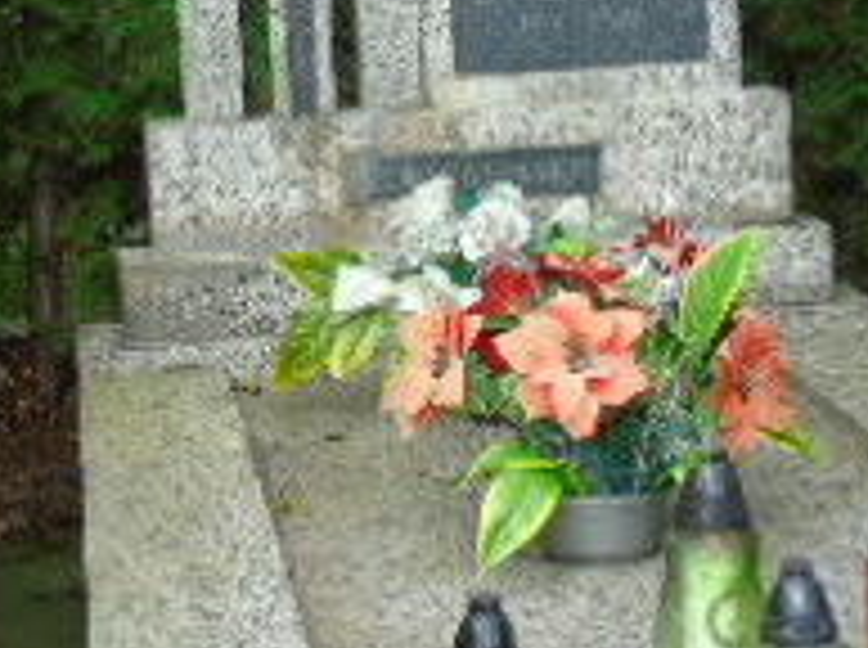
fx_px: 2828
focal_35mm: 113
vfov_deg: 13.1
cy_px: 324
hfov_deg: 17.4
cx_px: 454
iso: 80
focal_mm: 6.1
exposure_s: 1/125
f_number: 3.8
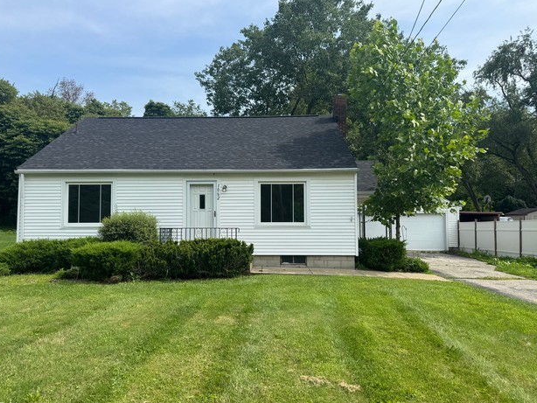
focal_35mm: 25
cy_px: 206
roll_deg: +0.8
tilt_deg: +1.1
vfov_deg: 54.9
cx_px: 258
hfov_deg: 69.3
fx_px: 388
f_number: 1.78
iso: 80
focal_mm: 6.76
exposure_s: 1/3096
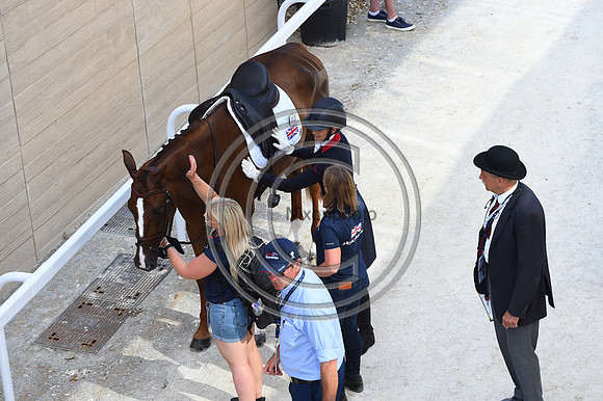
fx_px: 1641
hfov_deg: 20.8
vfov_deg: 13.9
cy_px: 200
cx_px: 302
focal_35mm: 98
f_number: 5
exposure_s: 1/1000
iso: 720
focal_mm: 98
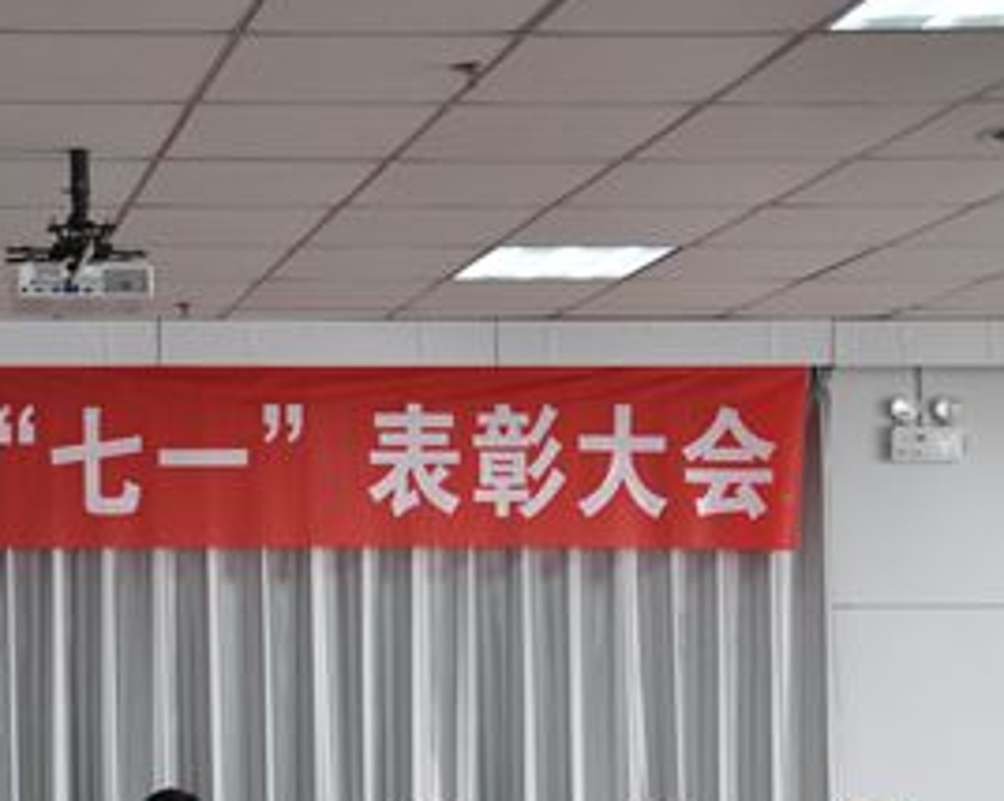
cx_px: -52
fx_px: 2435
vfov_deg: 18.5
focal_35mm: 82
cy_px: 672
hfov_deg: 22.2
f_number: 4.5
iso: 250
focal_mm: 26
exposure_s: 1/20
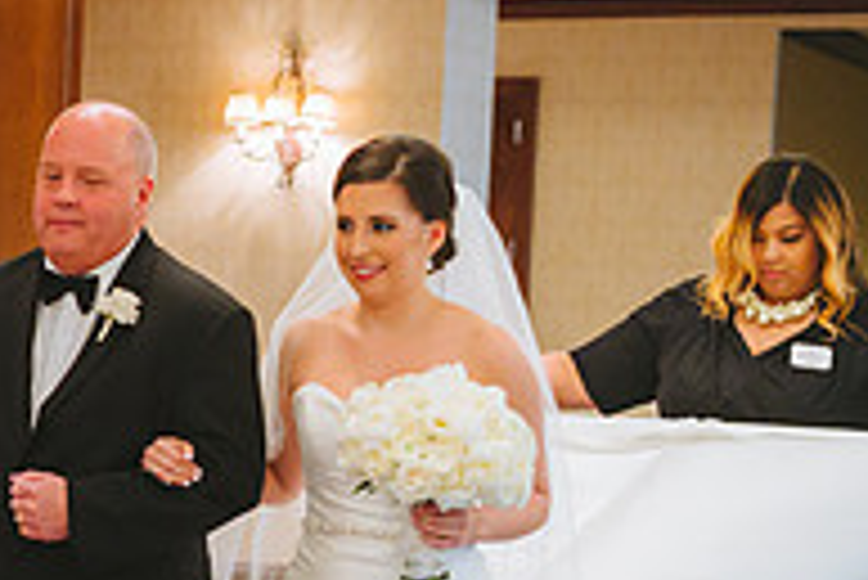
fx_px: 2606
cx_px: -85
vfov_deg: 12.6
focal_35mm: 108
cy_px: 576
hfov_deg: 18.2
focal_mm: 36
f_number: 2.8
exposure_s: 1/125
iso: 2500
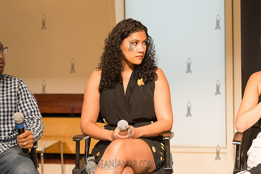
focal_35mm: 80
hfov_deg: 25.4
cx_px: 130
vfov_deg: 17.1
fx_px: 580
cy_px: 87
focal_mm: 80
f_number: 4
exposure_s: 1/200
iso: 2500
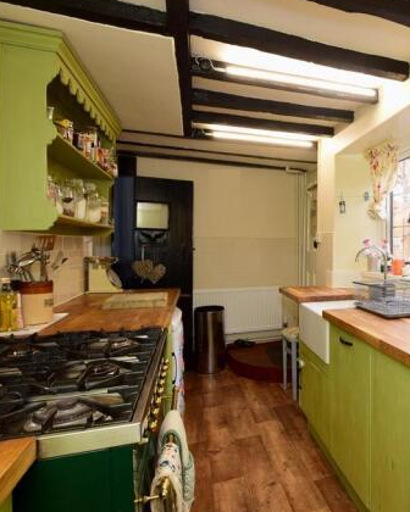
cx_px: 355
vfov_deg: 75.0
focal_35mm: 22
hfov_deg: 56.1
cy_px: 249
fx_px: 334
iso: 400
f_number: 8
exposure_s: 1/20
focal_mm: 10
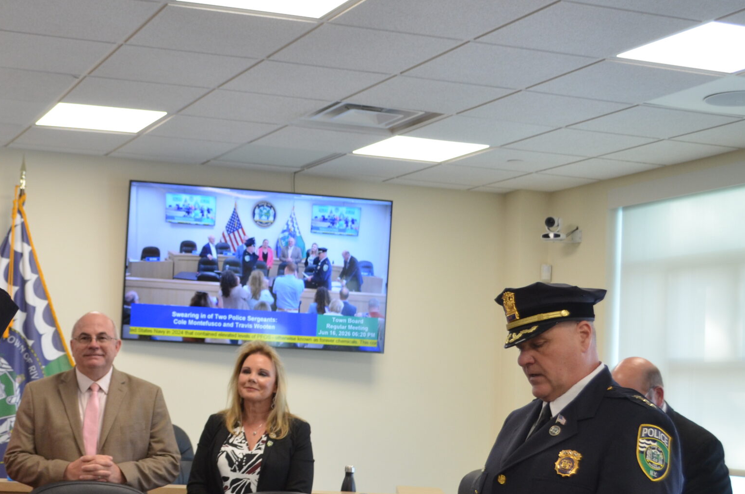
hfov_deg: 30.1
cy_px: 329
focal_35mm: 65
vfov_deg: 20.8
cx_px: 129
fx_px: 1343
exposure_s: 1/60
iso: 560
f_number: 4.2
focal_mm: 26
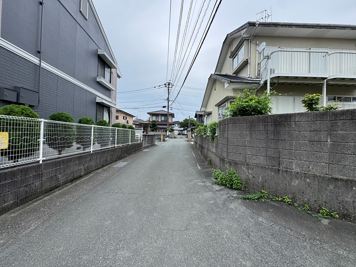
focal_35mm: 14
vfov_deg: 85.7
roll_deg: -3.5
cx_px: 178
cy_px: 134
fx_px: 144
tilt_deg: +1.6
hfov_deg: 102.1
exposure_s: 1/821
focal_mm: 2.22
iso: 40
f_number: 2.2
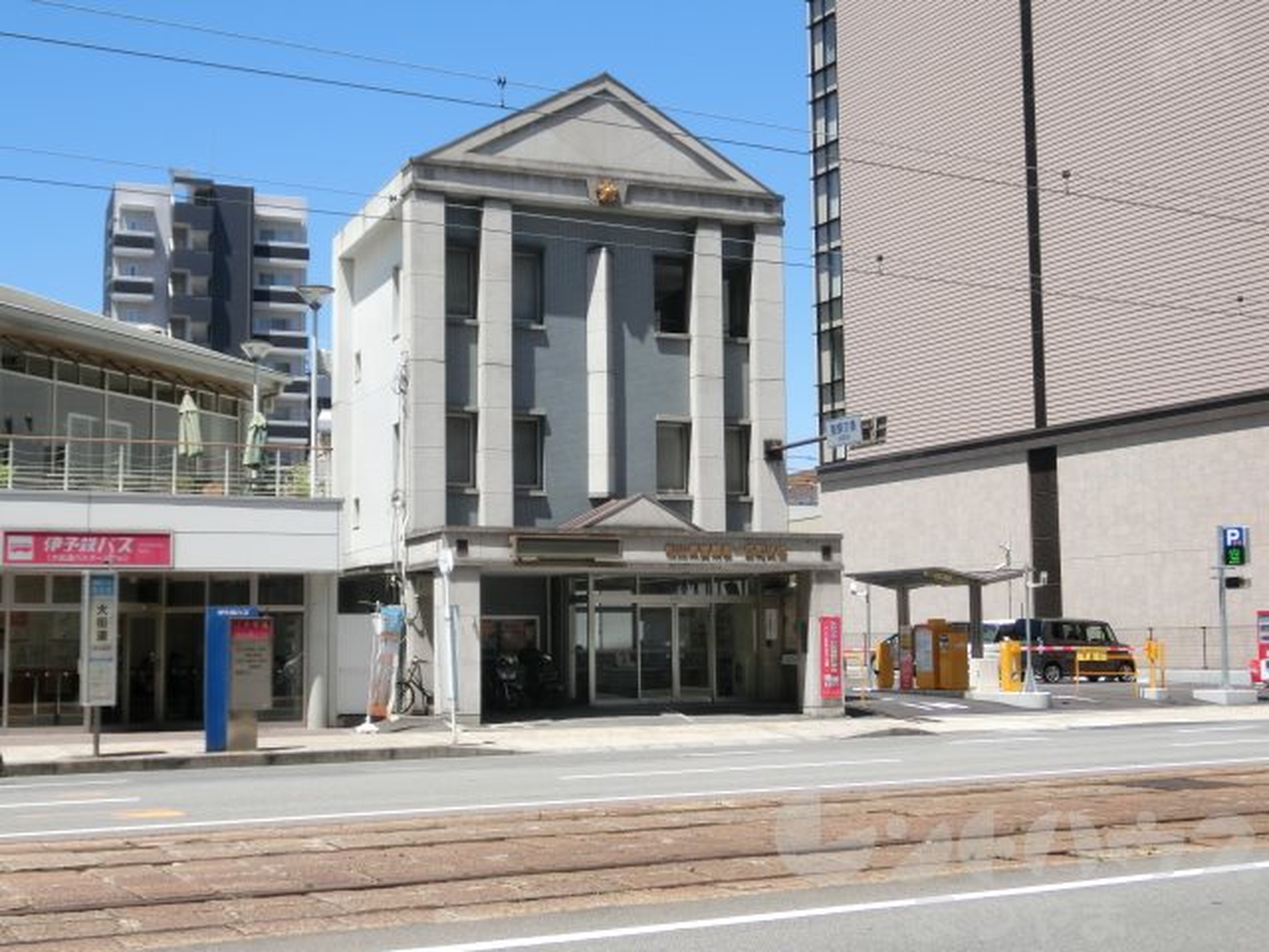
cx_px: 634
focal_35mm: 47
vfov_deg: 30.9
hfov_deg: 40.4
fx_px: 1723
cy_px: 476
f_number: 4.2
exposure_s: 1/500
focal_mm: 8.29
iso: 80
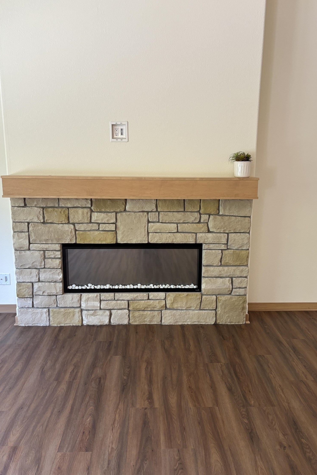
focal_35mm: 28
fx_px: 370
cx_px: 159
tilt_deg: -9.5
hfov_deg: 46.4
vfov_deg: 65.5
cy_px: 232
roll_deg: -0.8
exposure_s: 1/60
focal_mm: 5.96
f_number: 1.6
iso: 100
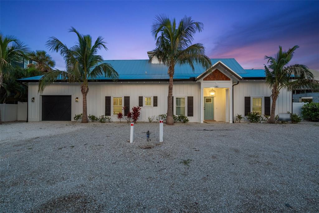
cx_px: 160
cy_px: 106
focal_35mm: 18
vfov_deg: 67.3
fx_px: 159
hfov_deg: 90.0
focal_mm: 18
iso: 1600
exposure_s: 1/25
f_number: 8
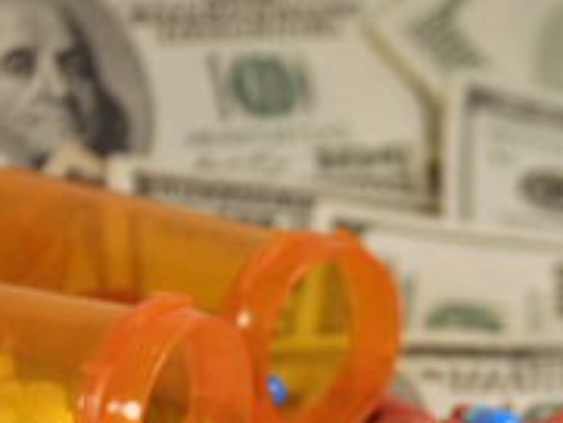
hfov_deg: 10.0
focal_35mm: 196
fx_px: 3190
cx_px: 599
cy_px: 361
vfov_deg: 7.6
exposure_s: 1/160
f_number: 5
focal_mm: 58
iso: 200
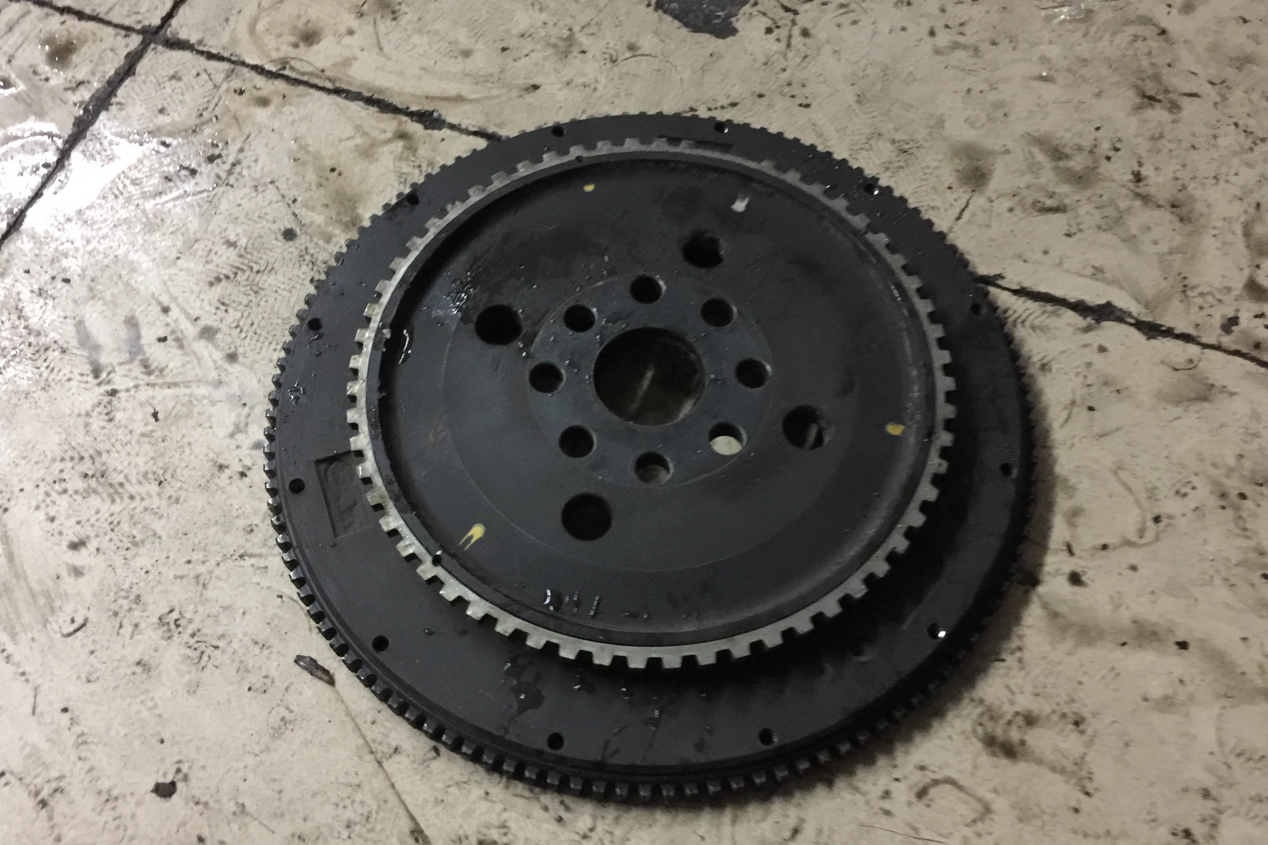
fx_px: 1092
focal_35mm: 31
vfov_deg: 42.3
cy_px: 459
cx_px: 620
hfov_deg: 60.3
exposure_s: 1/4
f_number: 2.2
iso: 160
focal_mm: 4.15
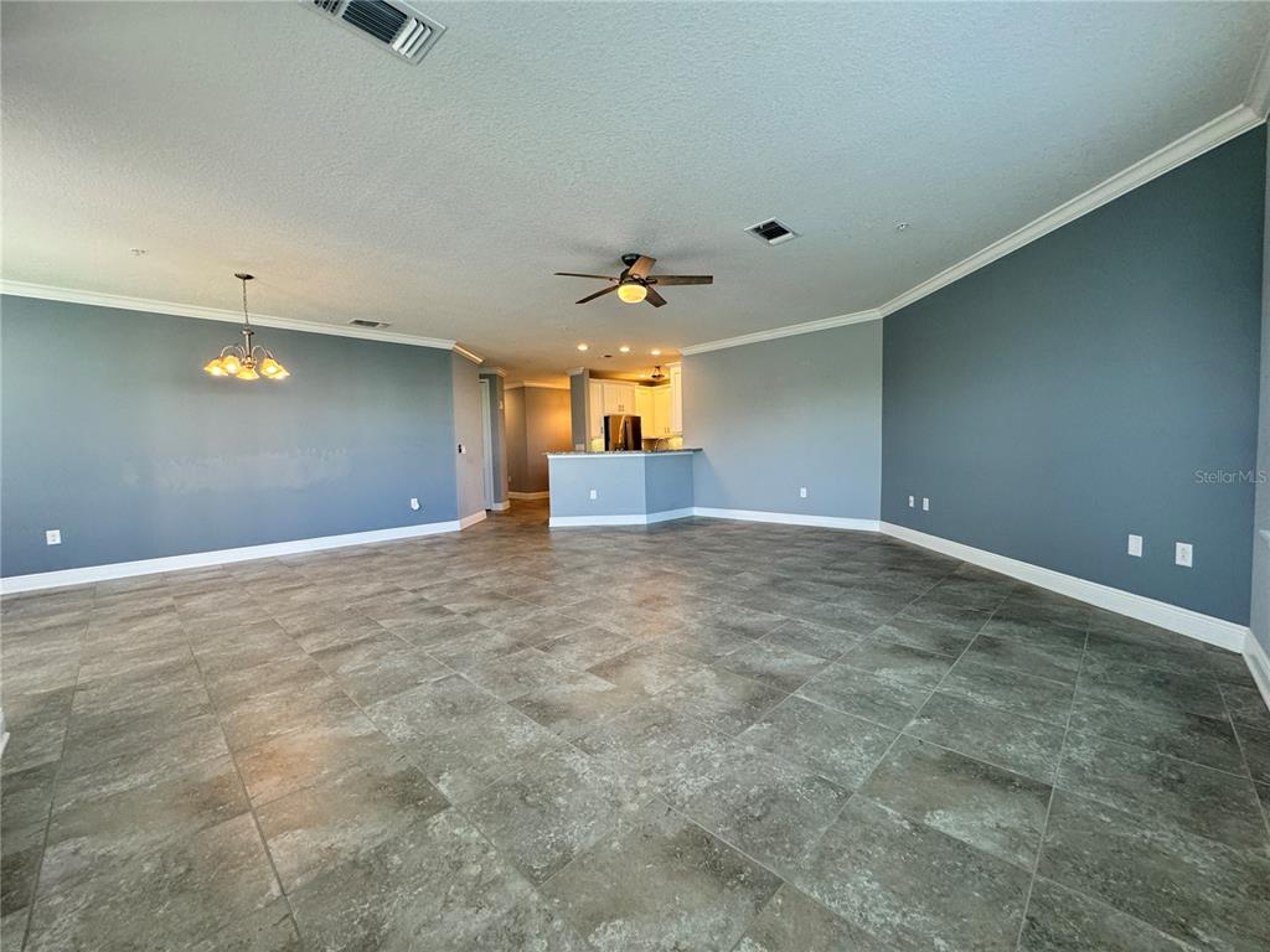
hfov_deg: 102.1
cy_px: 476
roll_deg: +1.6
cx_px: 635
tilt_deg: -3.6
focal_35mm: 14
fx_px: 514
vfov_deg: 85.7
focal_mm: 2.22
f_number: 2.2
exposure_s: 1/120
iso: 200
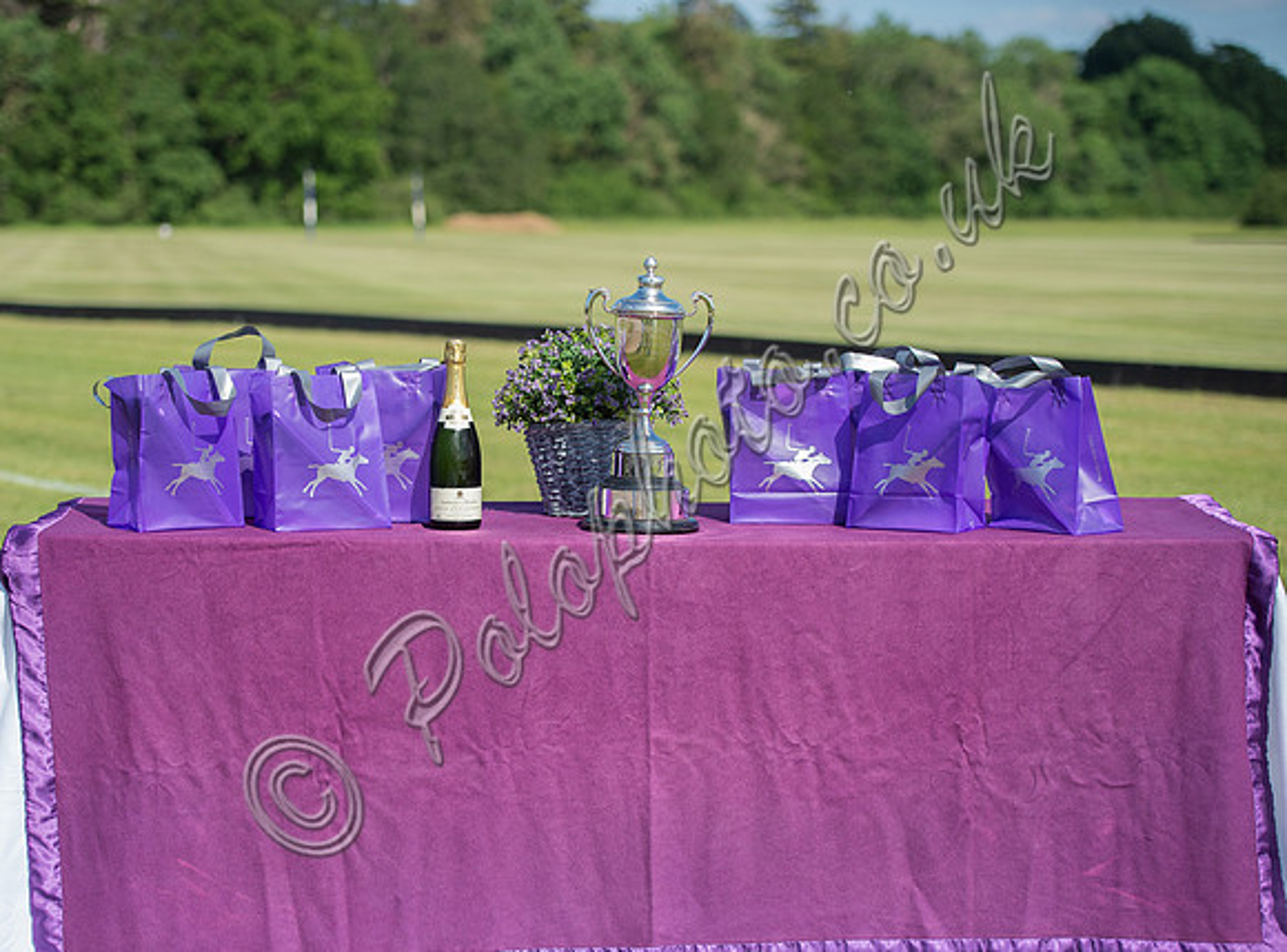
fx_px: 2778
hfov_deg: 26.1
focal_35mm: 75
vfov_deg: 19.4
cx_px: 572
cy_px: 476
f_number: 2.8
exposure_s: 1/8000
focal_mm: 70
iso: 400
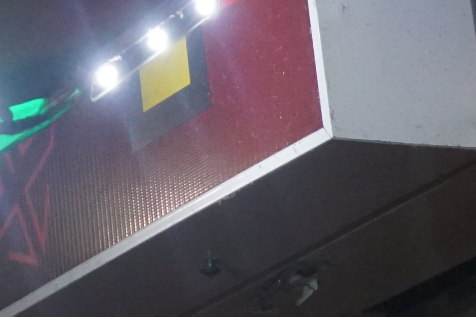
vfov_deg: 5.0
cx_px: -169
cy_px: -341
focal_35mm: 270
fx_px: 3569
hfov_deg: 7.5
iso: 1250
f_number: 5.6
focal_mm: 38
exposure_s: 1/160
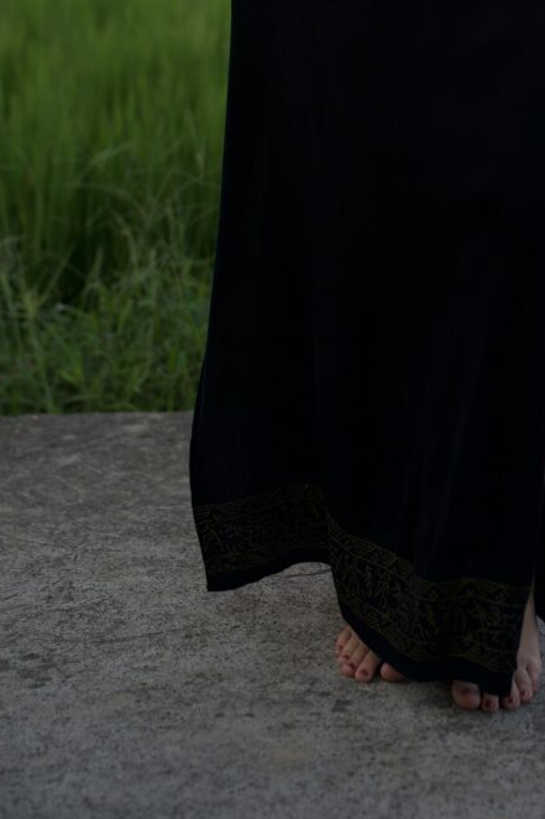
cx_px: 468
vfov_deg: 22.8
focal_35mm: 87
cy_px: 88
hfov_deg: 15.6
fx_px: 1977
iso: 125
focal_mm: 48
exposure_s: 1/640
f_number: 2.8
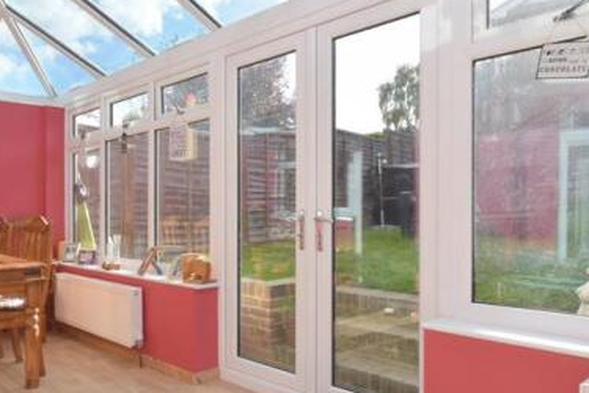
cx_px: 190
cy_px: 224
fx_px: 472
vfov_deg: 45.0
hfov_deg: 62.1
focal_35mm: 29
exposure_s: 1/200
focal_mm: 11
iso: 400
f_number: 14
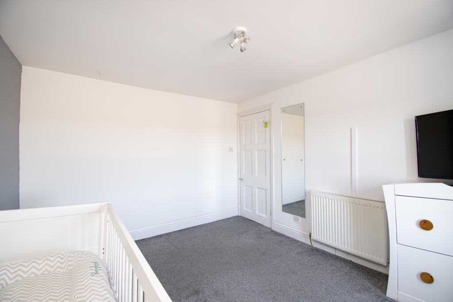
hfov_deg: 100.4
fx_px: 189
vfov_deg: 77.3
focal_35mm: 15
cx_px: 226
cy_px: 151
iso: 320
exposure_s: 1/6
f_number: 9
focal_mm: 10
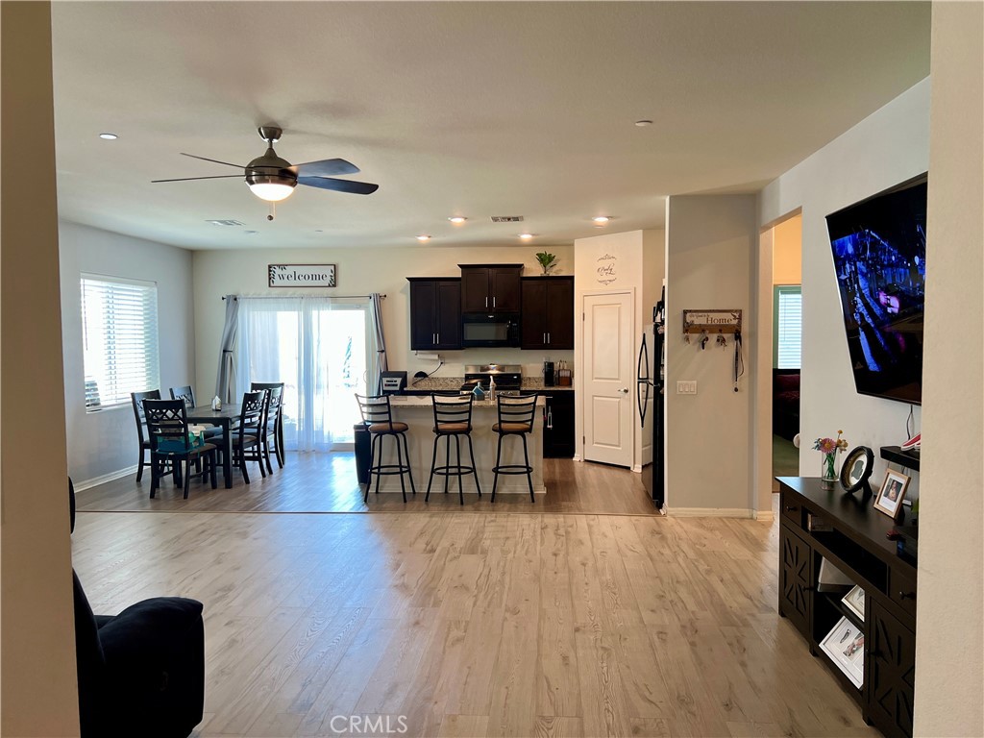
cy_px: 369
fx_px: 739
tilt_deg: -3.2
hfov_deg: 67.3
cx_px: 492
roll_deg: +0.5
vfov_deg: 53.1
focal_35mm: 26
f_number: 1.5
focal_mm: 5.7
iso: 100
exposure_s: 1/120
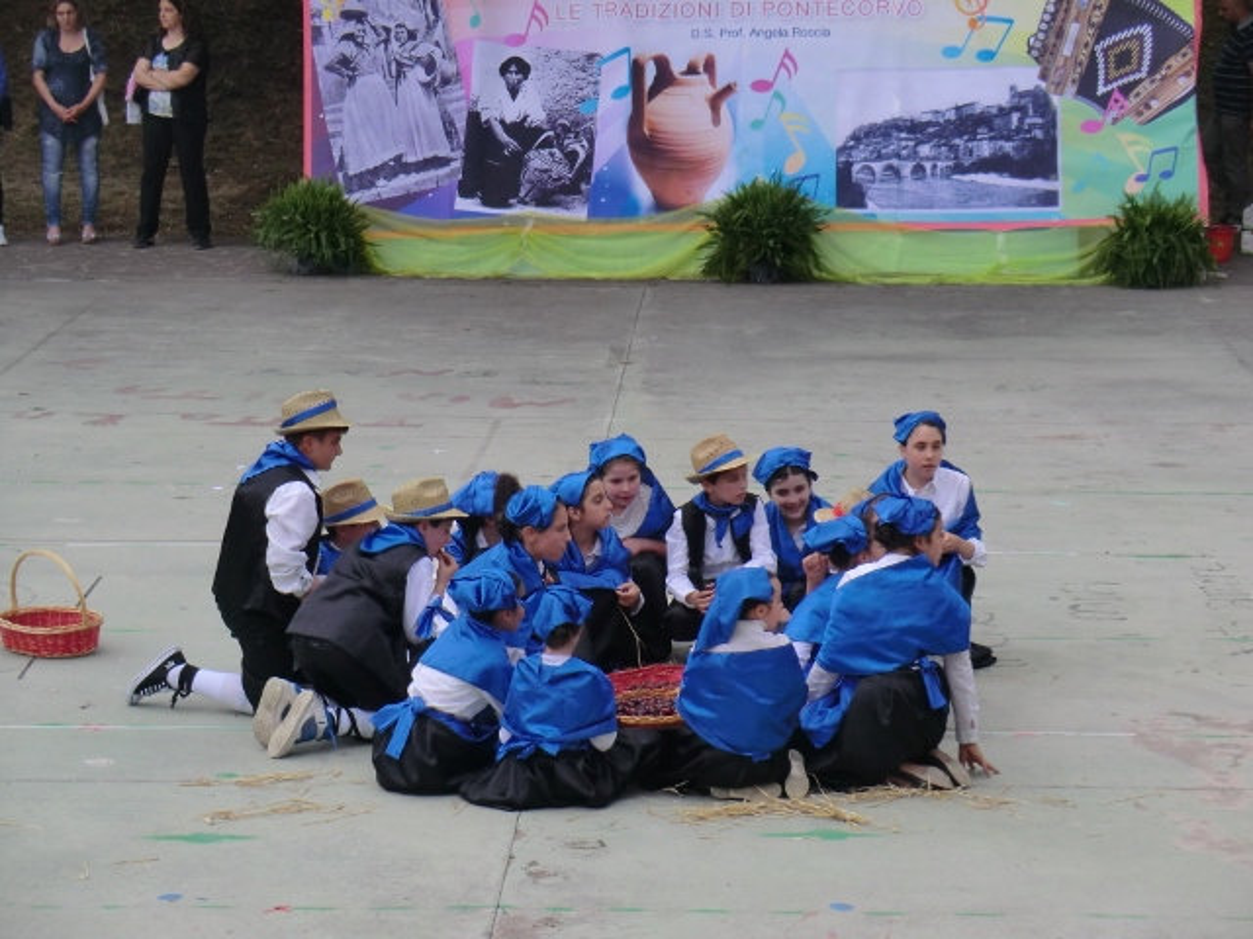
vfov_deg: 12.0
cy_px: 470
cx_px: 626
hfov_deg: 16.0
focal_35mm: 123
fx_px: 4452
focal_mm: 22
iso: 160
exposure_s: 1/60
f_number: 5.2
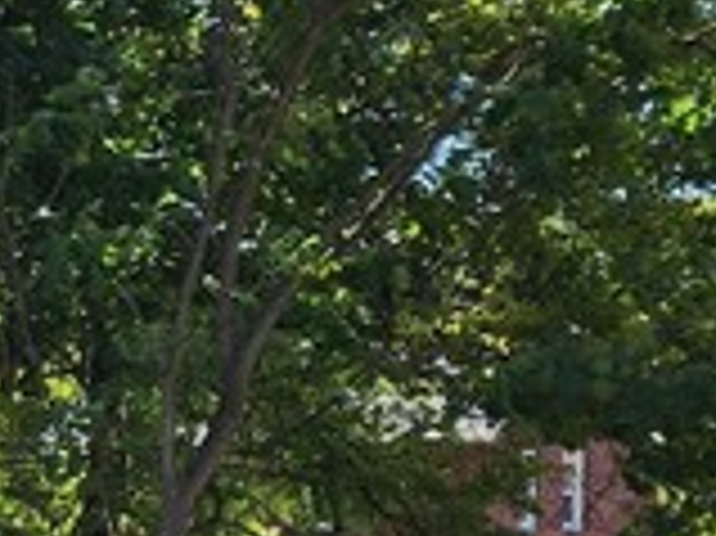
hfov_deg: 10.8
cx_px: -1135
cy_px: 739
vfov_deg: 9.8
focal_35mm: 148
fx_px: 3059
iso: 12
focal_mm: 6.4
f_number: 1.8
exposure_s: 1/533
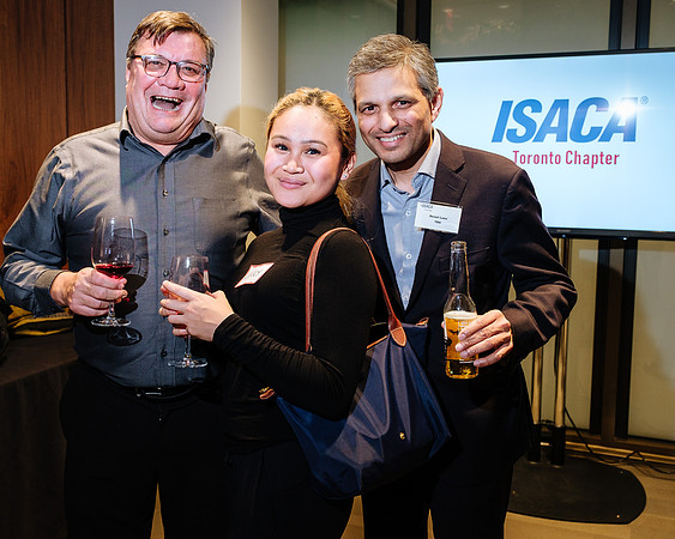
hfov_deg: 48.3
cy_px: 257
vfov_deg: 39.5
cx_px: 314
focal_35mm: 38
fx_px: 752
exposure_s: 1/60
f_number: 4
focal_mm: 21.3
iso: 640
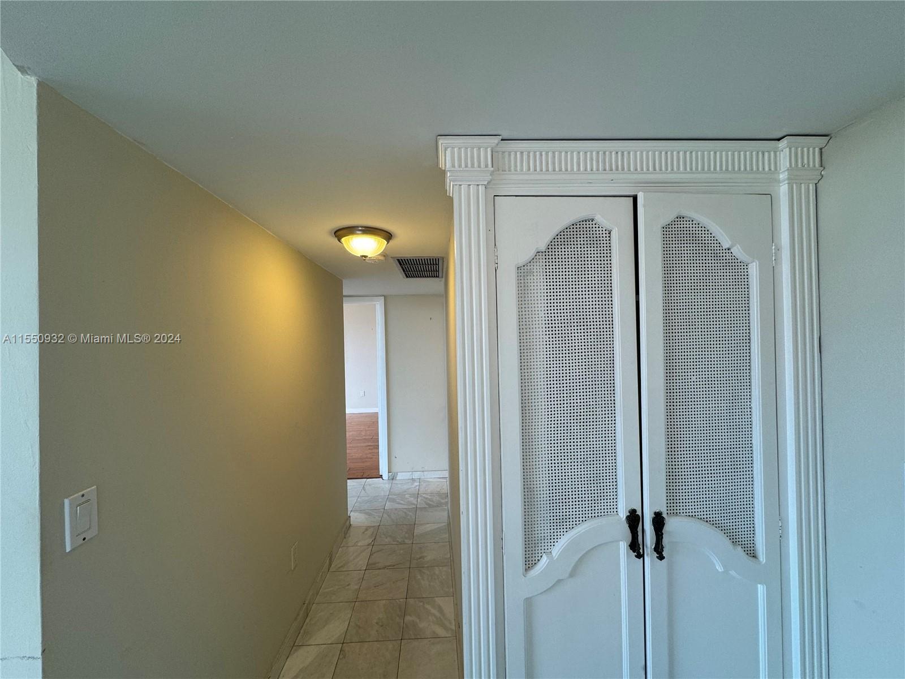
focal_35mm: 14
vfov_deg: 85.7
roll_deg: +1.1
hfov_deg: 102.1
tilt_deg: +0.1
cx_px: 452
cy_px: 340
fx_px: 366
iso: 80
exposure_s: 1/120
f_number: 2.2
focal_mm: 2.22
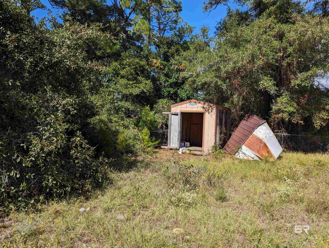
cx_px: 164
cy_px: 124
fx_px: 228
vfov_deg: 56.9
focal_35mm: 24
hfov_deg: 71.5
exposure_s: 1/2358
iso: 45
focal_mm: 6.81
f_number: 1.85
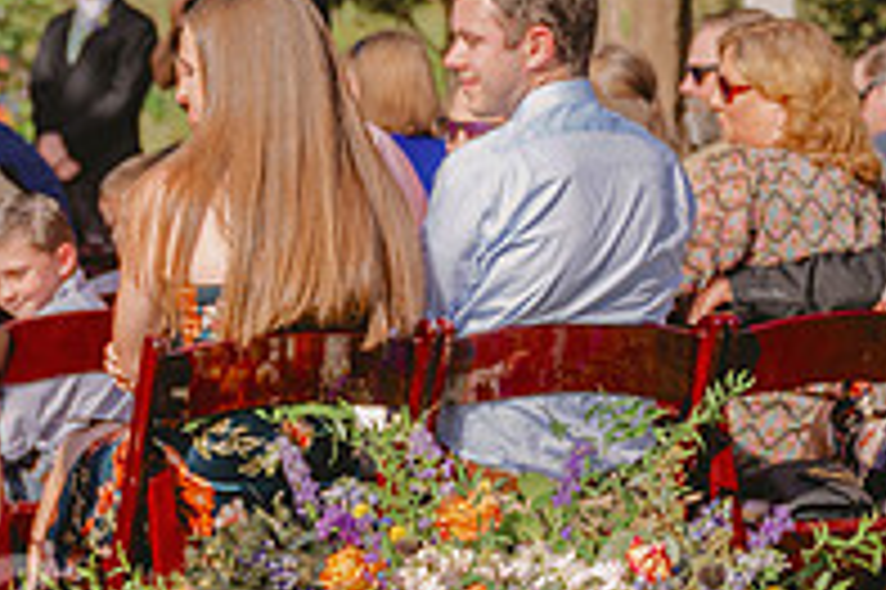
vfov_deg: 9.3
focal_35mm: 147
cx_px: -211
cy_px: 302
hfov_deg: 13.5
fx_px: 3615
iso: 80
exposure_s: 1/1250
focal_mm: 50
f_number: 2.8
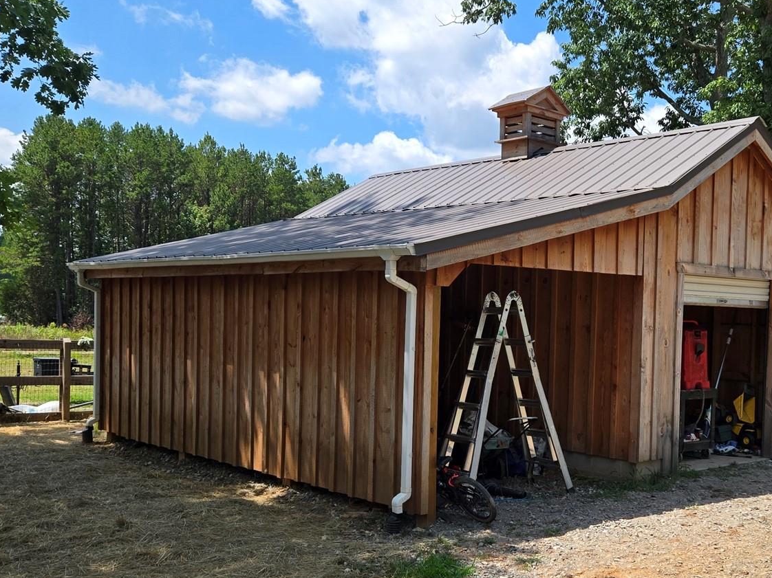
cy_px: 366
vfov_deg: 34.1
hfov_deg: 43.1
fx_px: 936
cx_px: 599
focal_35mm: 42
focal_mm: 5.4
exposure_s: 1/2921
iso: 64
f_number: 1.8
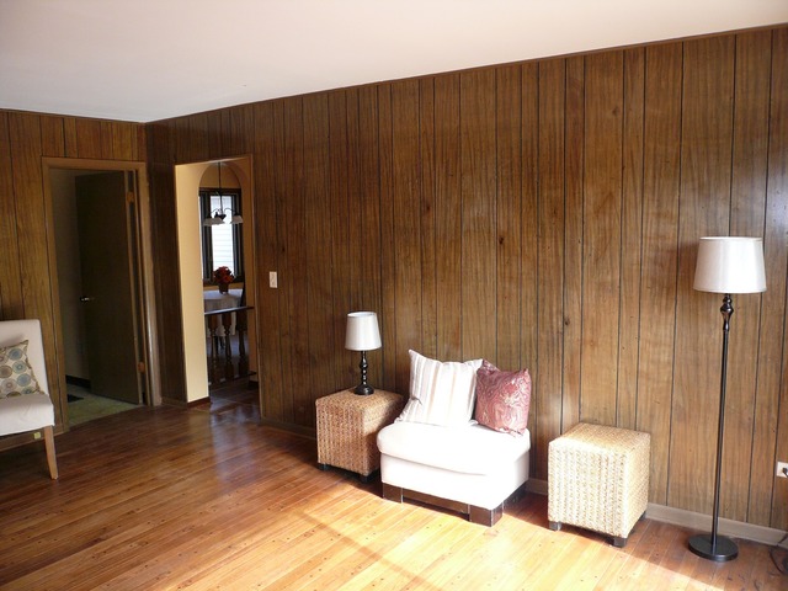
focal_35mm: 28
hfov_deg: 63.4
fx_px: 637
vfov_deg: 49.7
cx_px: 394
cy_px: 296
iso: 125
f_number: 2.8
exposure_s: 1/30
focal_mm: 4.6
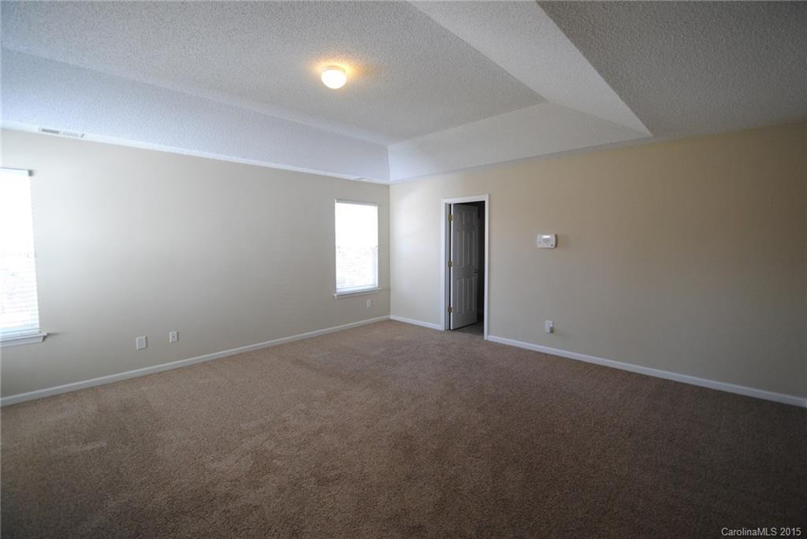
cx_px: 404
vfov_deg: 77.4
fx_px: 336
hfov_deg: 100.4
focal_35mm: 15
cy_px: 270
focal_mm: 10
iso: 360
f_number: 3.5
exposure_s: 1/30
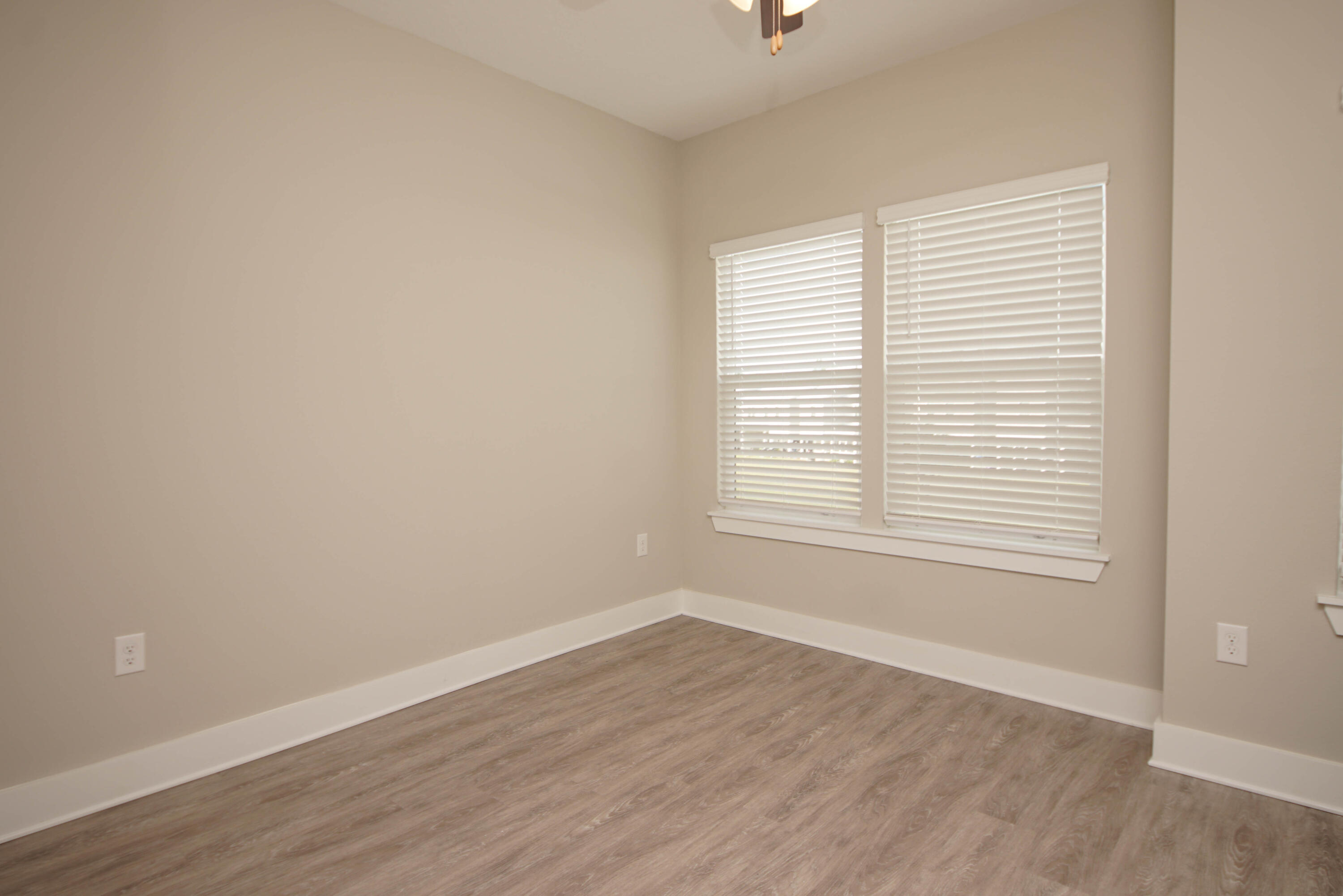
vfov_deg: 67.4
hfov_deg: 90.0
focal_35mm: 18
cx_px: 672
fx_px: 672
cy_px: 448
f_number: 4
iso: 100
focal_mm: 12
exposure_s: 1/60
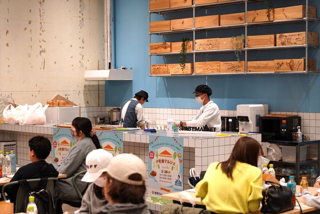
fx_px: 622
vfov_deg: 19.5
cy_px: 107
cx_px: 160
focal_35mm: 70
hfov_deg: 28.8
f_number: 4
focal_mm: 70
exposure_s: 1/125
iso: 640
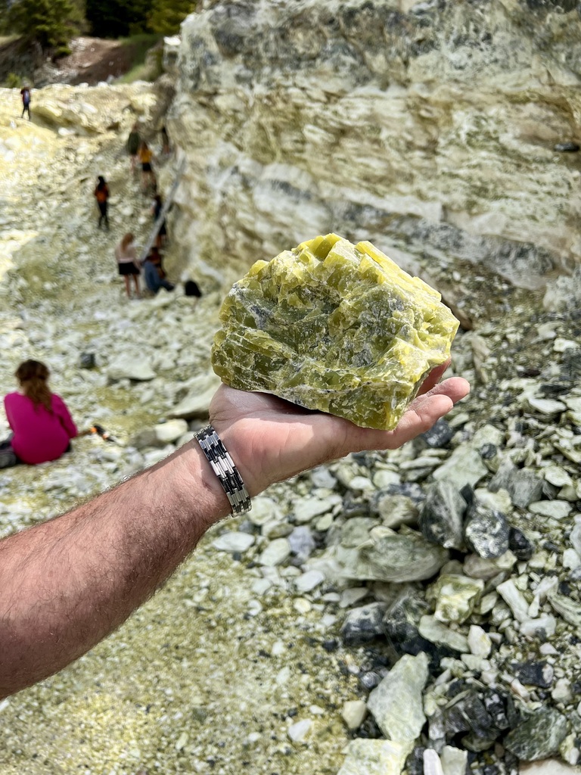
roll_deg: -1.9
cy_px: 388
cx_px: 290
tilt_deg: -14.4
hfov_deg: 53.1
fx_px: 582
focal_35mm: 26
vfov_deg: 67.3
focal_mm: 5.7
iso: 50
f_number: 1.5
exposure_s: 1/4630
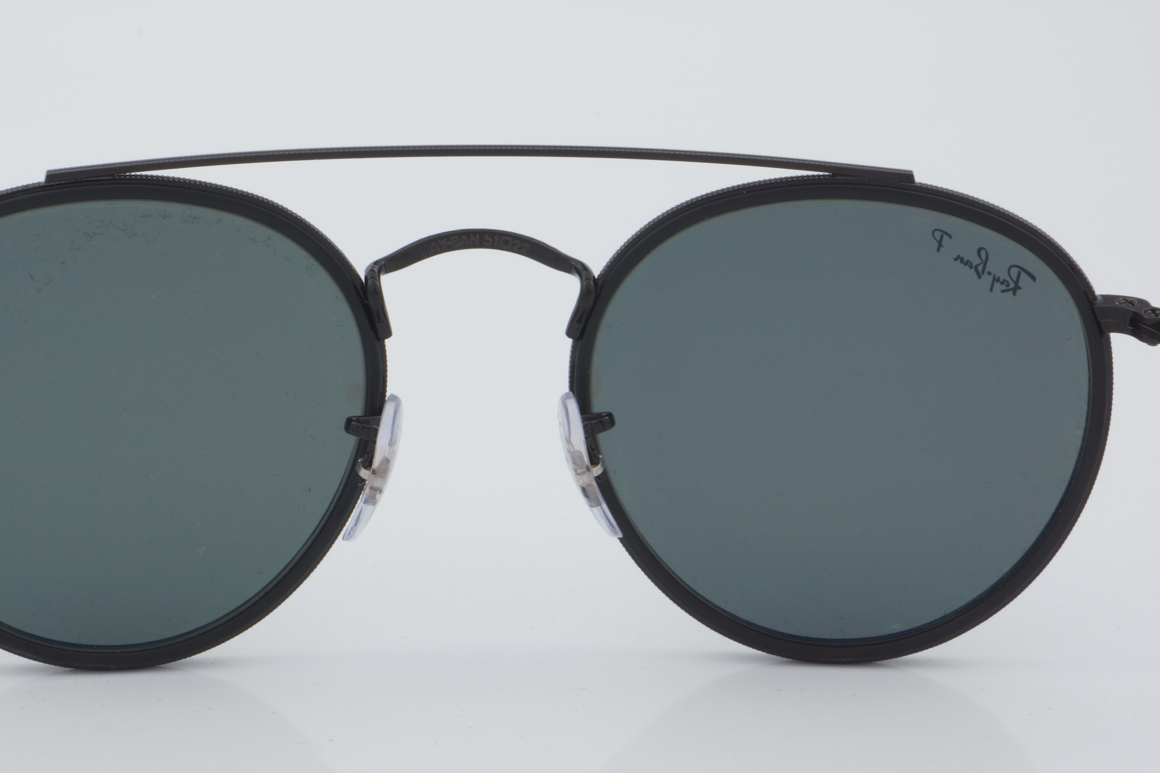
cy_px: 389
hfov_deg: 20.5
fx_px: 3209
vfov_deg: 13.7
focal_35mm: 100
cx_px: 478
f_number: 32
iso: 100
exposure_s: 1/4
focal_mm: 55
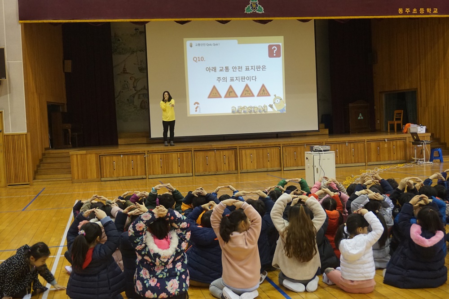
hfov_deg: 42.3
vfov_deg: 28.9
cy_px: 150
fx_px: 580
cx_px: 224
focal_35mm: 46
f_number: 5
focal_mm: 31
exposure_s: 1/60
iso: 1600
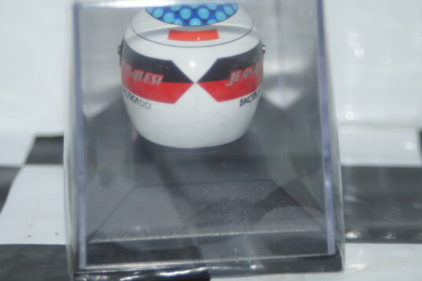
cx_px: 192
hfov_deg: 15.3
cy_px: 140
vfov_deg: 10.2
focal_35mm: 134
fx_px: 1571
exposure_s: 1/60
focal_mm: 80
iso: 200
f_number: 5.6
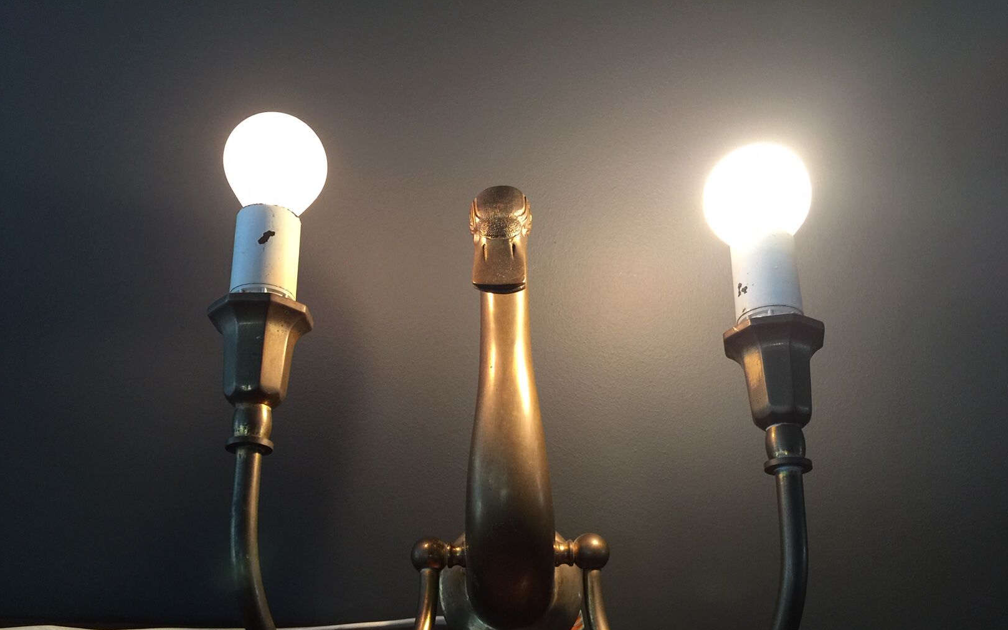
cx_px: 503
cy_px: 379
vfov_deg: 40.4
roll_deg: -3.4
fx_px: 852
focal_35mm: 31
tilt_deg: +1.7
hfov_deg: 61.2
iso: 64
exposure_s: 1/17
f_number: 2.2
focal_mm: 4.15
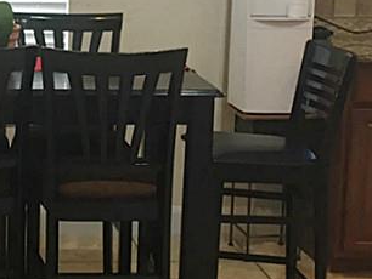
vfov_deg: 15.3
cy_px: 110
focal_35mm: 97
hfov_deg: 19.6
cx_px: -6
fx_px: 1043
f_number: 2.2
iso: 80
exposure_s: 1/30
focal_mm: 4.15
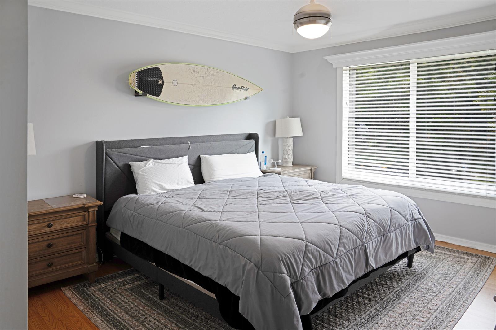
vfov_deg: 53.1
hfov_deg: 73.8
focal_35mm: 24
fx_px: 331
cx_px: 248
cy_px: 165
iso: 100
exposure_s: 1/80
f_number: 8
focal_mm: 24
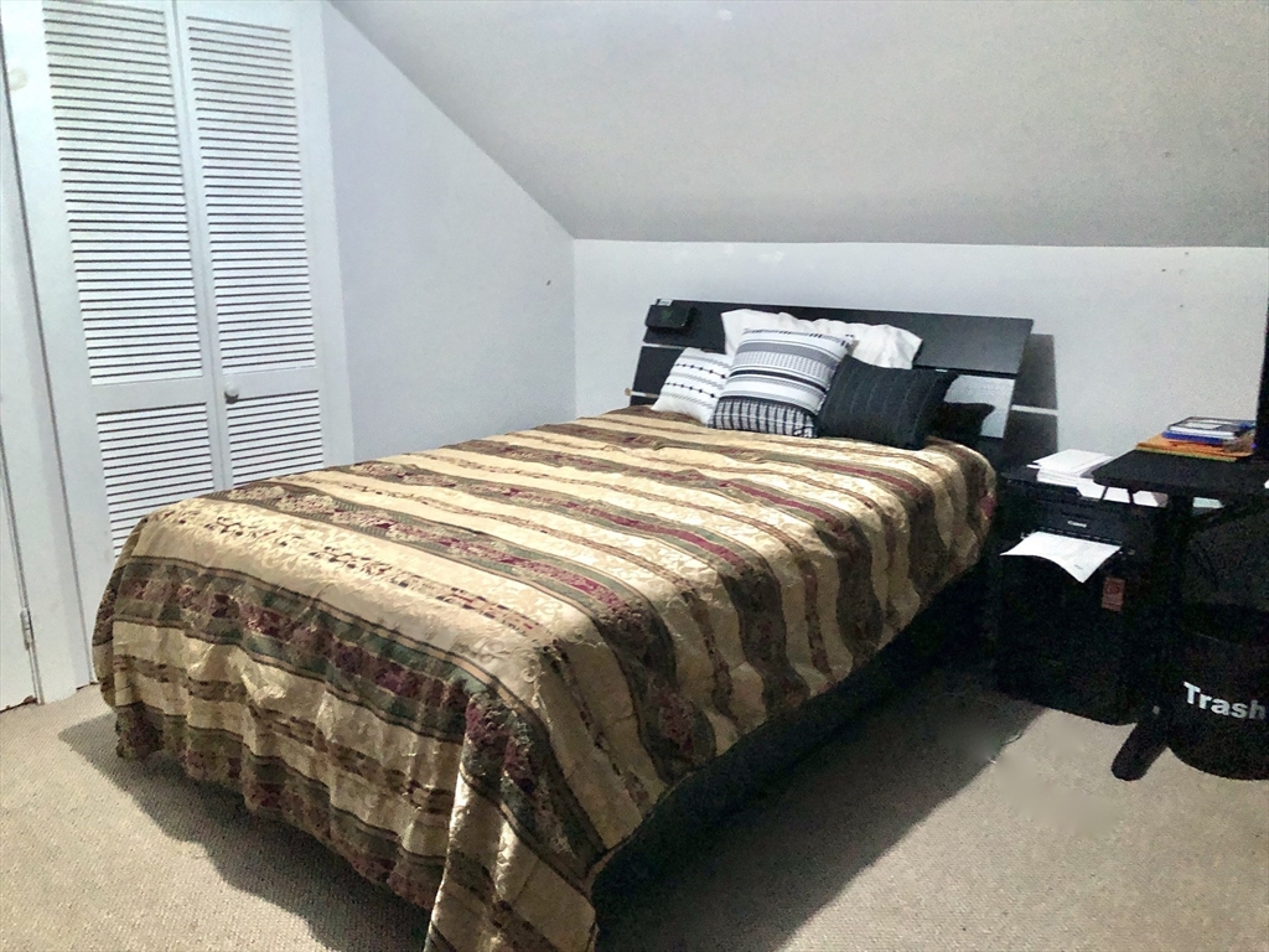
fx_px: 1026
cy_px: 476
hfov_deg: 63.4
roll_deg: +1.5
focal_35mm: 28
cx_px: 634
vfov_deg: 49.7
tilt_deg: -14.6
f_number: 1.8
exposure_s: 1/4
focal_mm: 4
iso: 125
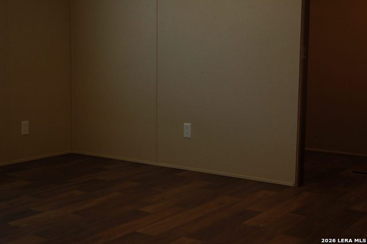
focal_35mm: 52
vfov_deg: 25.7
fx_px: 535
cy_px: 122
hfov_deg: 37.9
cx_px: 184
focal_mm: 35
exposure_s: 1/40
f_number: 4.8
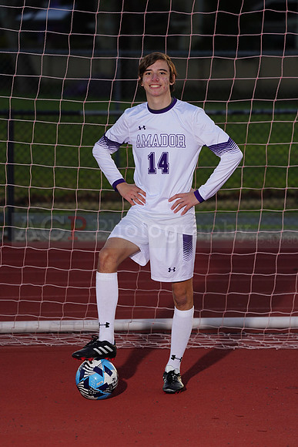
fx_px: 2916
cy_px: 224
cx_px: 149
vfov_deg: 8.8
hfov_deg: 5.9
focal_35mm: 235
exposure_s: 1/250
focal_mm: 235
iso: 320
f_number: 5.6
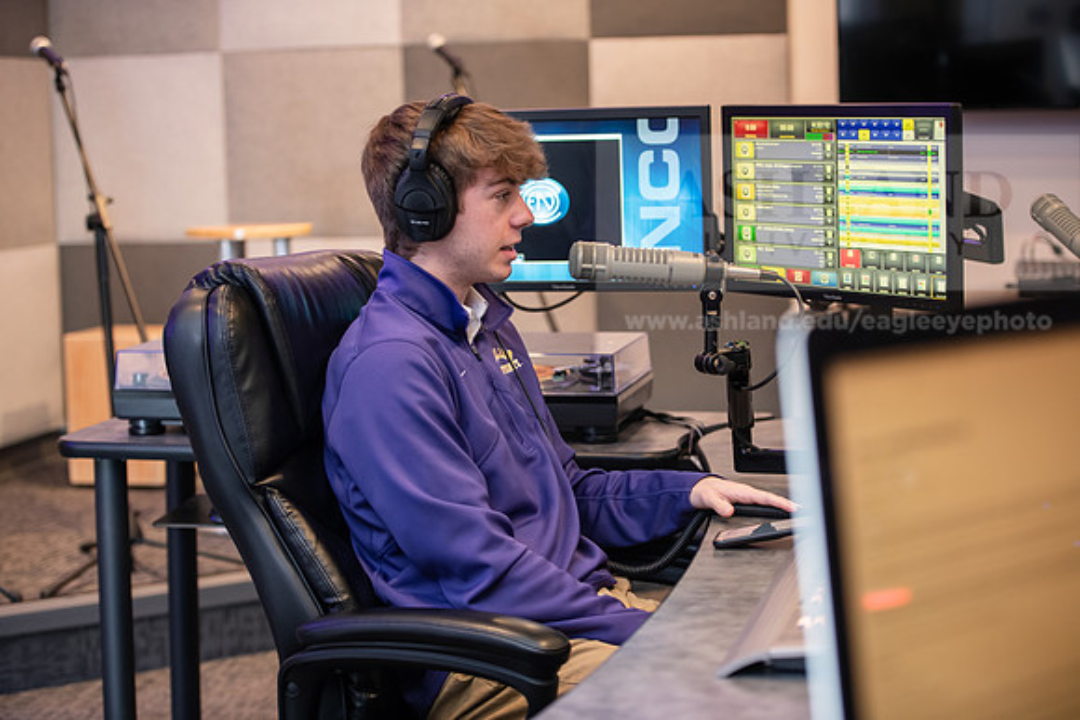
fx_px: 2100
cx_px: 540
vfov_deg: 19.5
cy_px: 360
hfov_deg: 28.8
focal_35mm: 70
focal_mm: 70
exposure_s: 1/80
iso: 800
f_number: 2.8
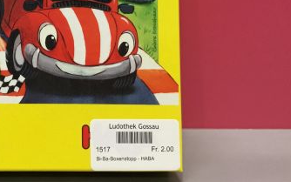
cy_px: -3
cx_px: 43
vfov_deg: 21.2
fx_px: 468
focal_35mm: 59
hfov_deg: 33.2
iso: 160
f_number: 2.4
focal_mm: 3.3
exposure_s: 1/33
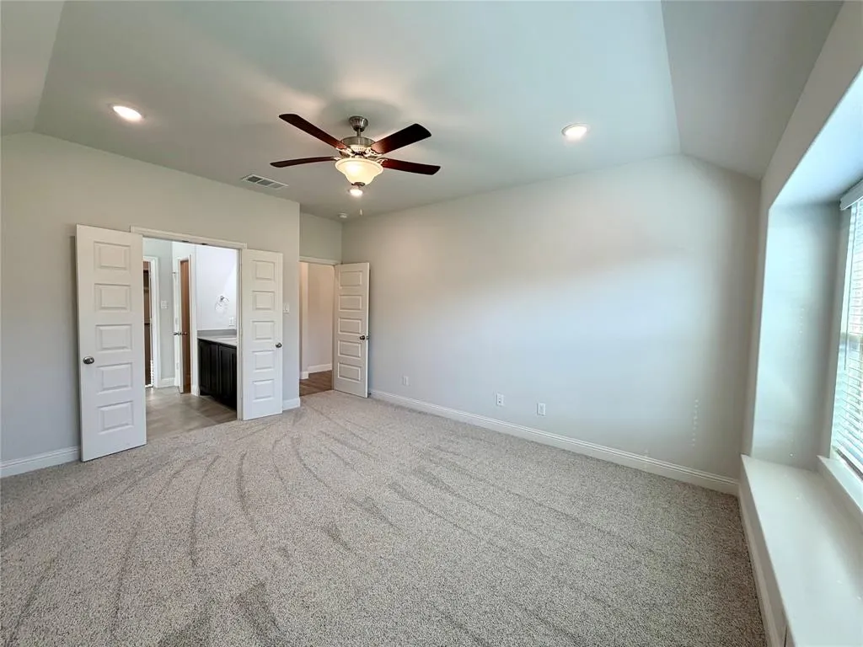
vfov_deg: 85.7
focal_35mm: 14
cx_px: 432
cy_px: 324
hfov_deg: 102.1
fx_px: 349
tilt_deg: -3.4
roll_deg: -0.3
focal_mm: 2.22
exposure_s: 1/120
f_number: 2.2
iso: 80
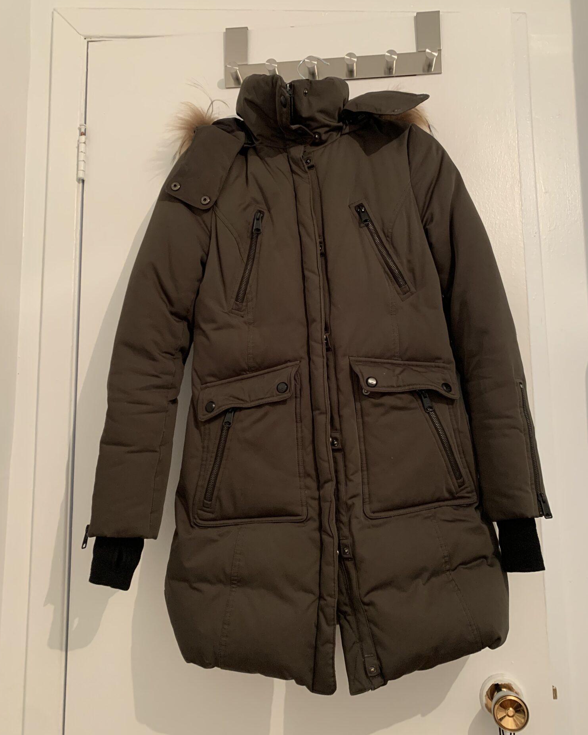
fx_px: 609
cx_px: 298
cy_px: 362
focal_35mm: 28
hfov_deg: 51.5
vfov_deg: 62.2
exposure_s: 1/40
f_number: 1.8
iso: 250
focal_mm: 4.25
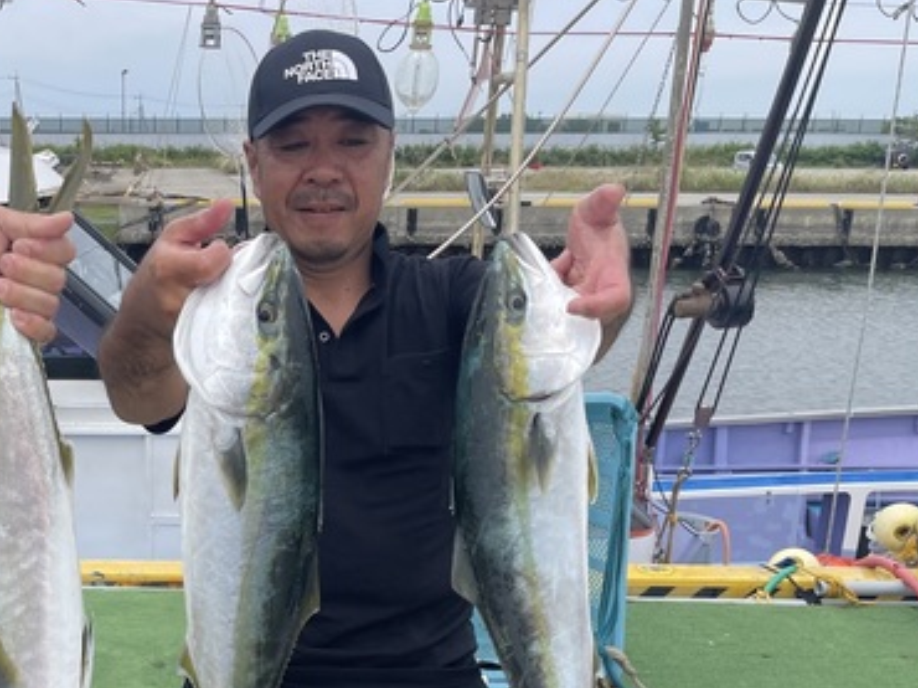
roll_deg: +0.5
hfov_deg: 40.1
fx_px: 1193
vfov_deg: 31.4
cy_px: 536
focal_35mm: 45
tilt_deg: -17.6
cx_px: 161
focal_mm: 4.2
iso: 32
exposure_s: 1/1984
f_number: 1.6
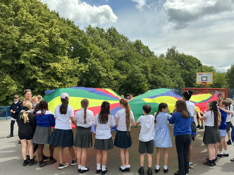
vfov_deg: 48.2
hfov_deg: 61.7
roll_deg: -1.5
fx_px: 196
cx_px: 117
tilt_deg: +4.1
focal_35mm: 29
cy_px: 88
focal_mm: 3
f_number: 1.8
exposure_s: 1/2141
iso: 25
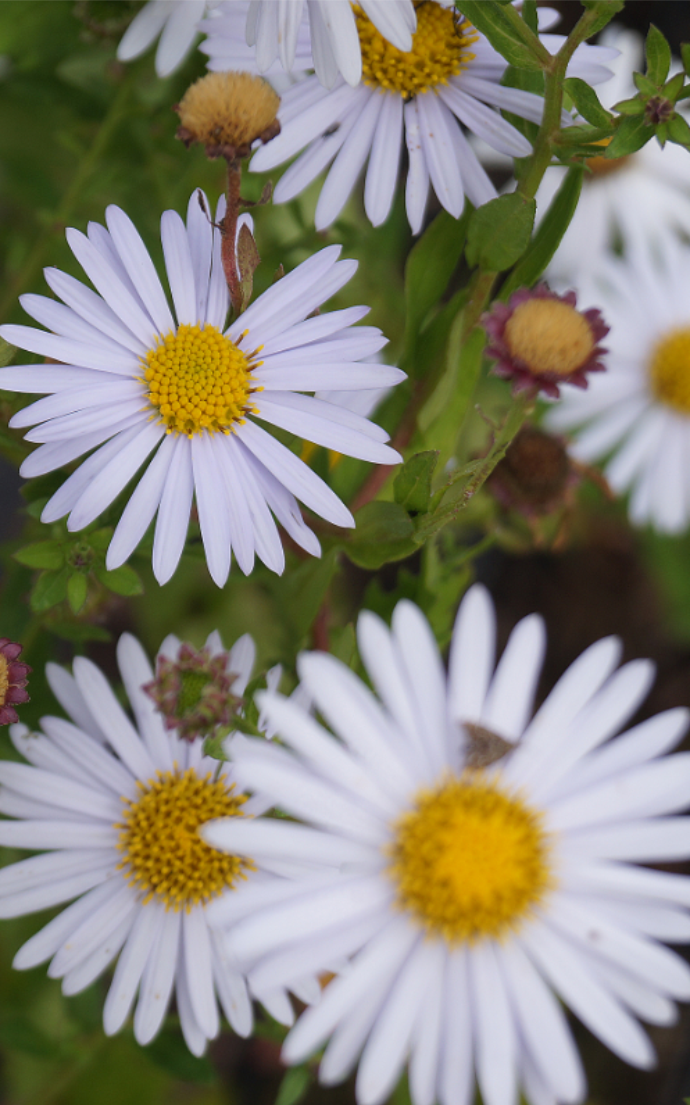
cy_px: 554
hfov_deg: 10.3
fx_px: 3817
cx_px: 131
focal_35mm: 127
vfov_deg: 16.5
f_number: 6.3
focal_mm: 55
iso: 100
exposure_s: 1/200
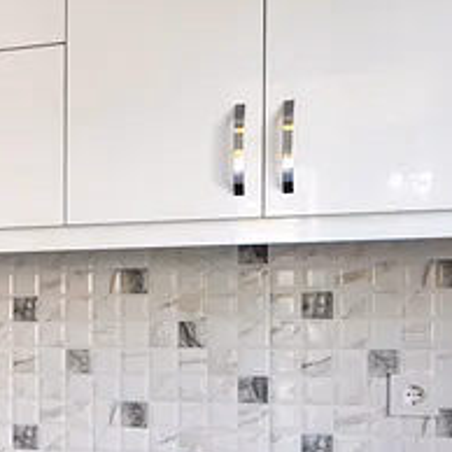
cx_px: -359
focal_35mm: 79
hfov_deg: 17.7
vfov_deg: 21.8
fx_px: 1167
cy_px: 331
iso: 400
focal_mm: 10
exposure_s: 1/60
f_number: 5.6
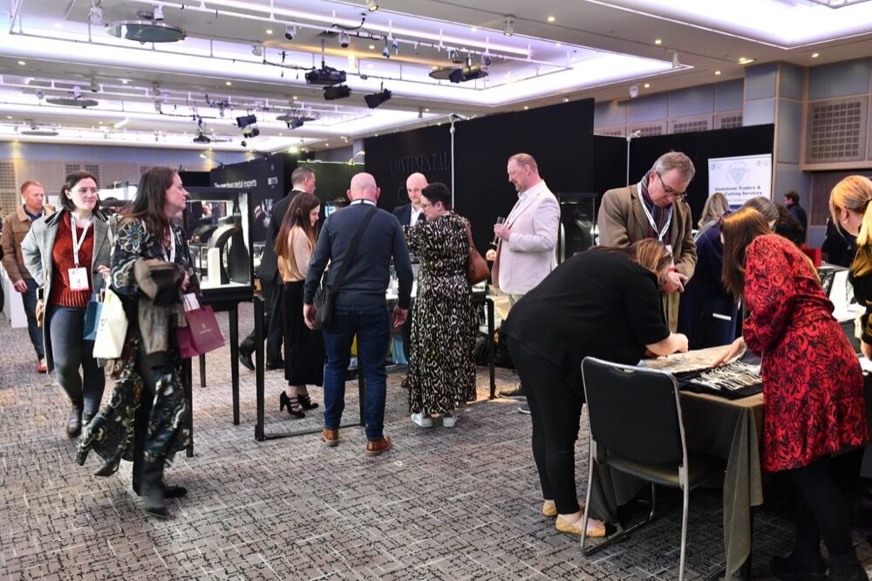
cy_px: 290
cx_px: 436
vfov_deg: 44.9
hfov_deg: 63.7
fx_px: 702
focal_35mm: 29
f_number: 4.5
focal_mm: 29
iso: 1600
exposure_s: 1/100
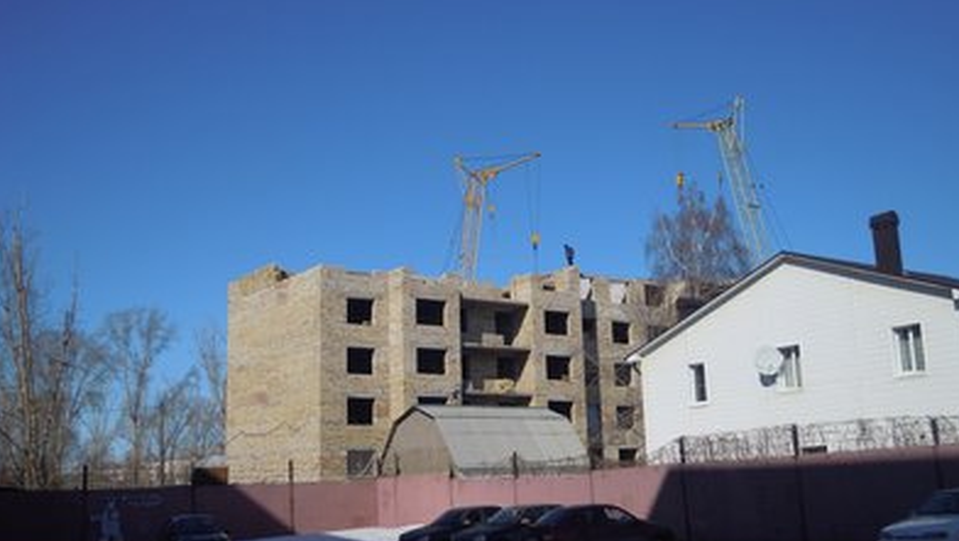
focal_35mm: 40
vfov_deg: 29.8
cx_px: 482
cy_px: 264
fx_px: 1018
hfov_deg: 50.5
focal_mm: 6.4
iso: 100
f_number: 8.5
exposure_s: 1/500
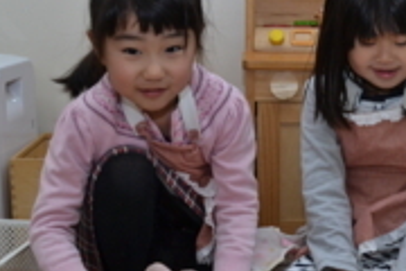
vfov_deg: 17.0
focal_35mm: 80
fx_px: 902
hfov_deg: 24.8
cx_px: 341
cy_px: 182
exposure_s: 1/60
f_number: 8
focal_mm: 24
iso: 640
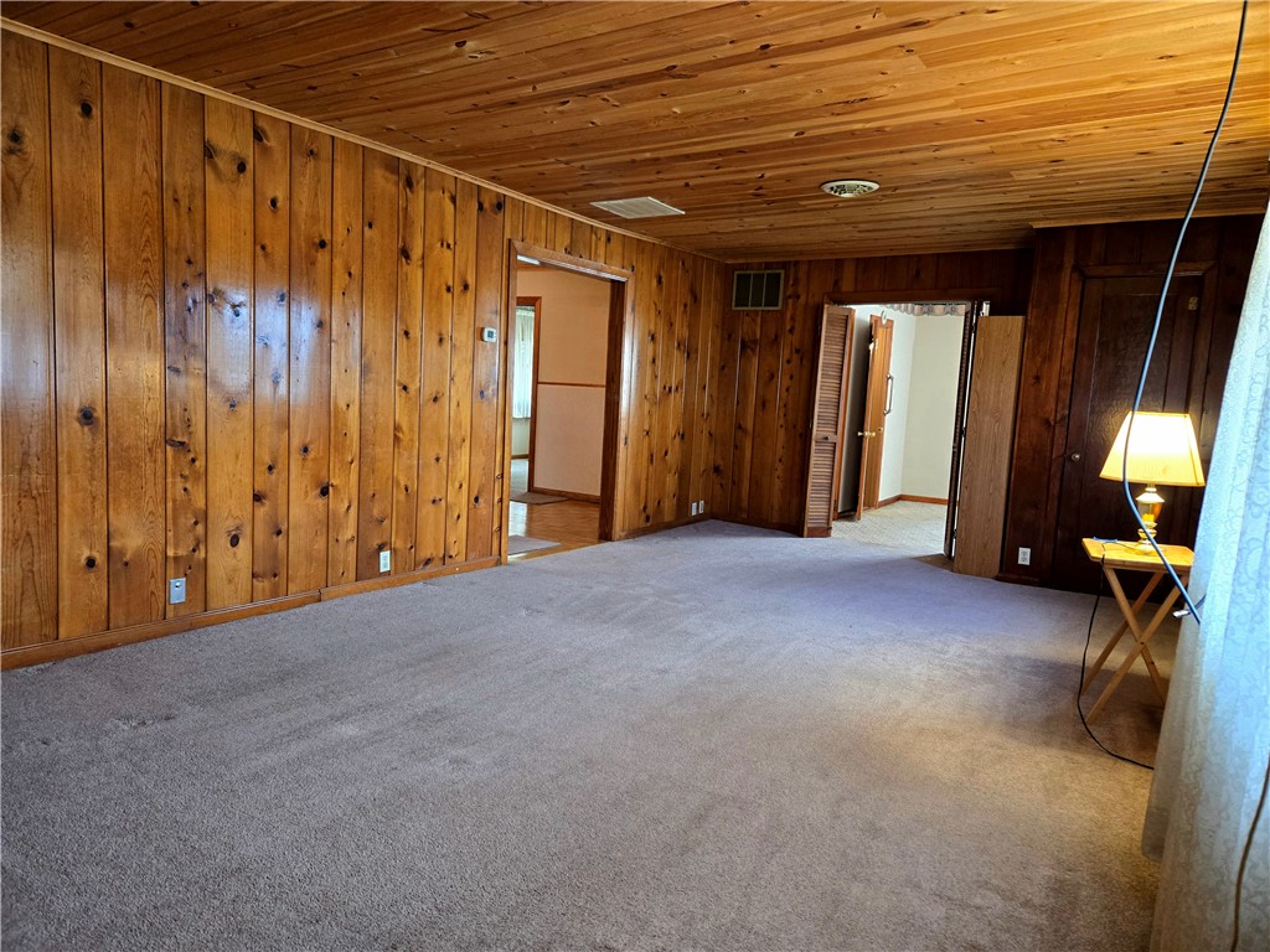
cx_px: 635
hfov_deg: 73.9
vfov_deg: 58.9
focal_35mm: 23
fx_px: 844
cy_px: 476
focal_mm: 5.4
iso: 400
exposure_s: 1/120
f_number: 1.8
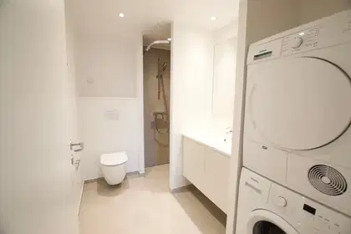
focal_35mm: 15
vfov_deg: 77.3
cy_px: 117
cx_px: 176
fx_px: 146
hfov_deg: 100.4
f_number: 5
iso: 800
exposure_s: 1/60
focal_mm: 10
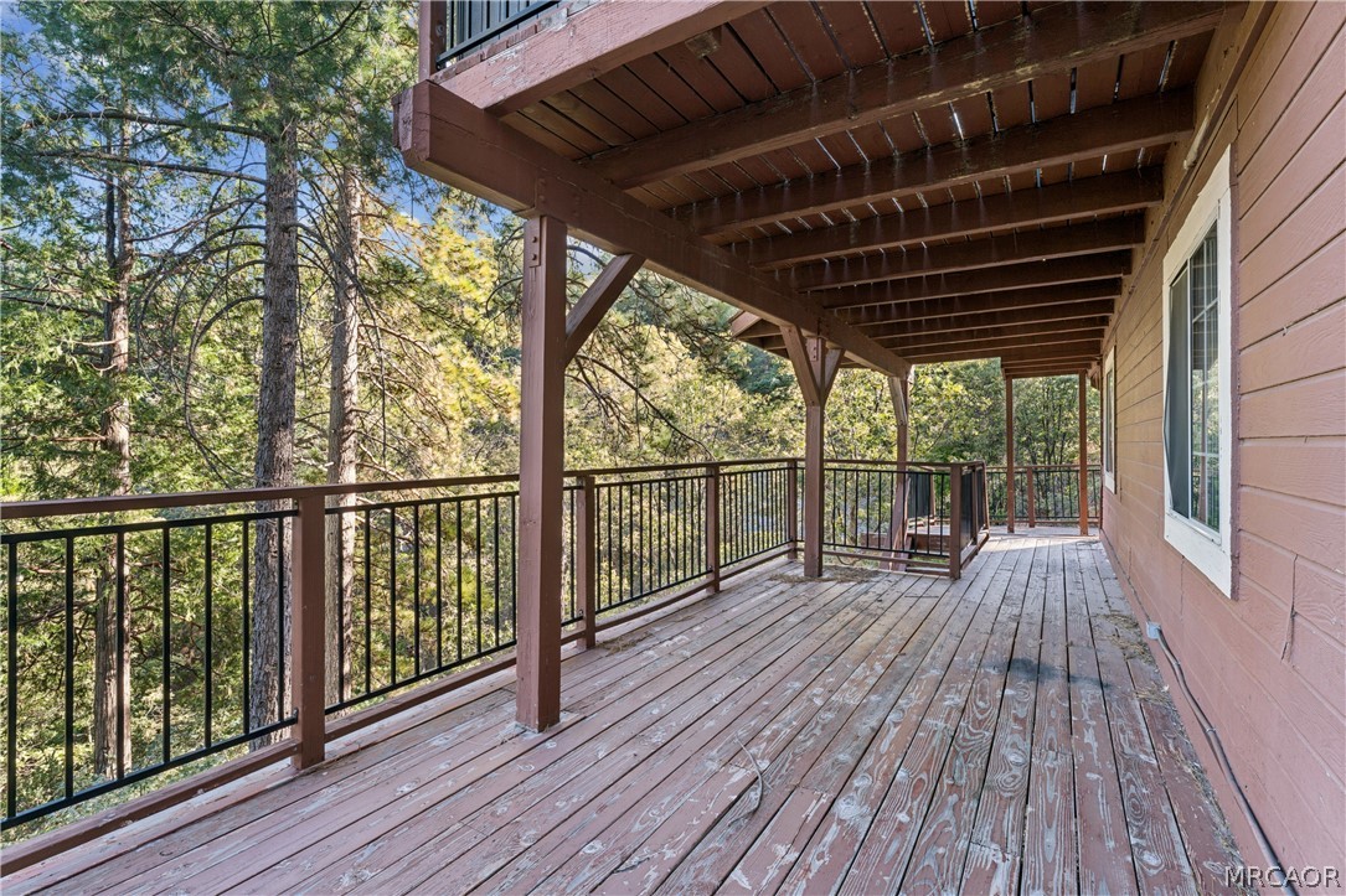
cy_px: 448
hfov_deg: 96.0
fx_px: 606
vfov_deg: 73.0
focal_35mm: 16
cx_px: 673
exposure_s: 1/4
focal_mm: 16.2
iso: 100
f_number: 13
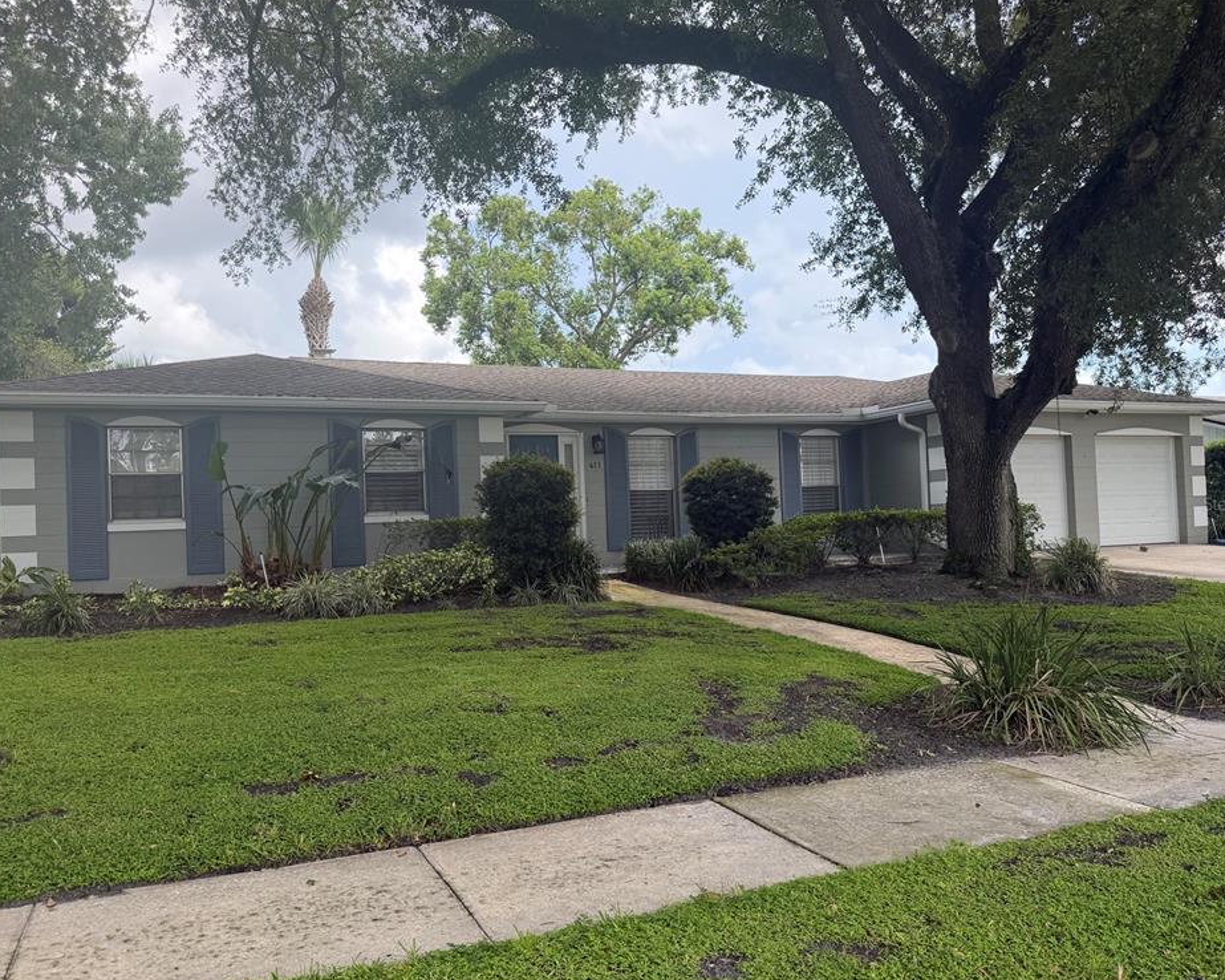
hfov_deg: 66.0
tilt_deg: +1.2
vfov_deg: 54.9
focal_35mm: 26
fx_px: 942
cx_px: 604
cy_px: 503
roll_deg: +2.5
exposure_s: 1/1522
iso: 100
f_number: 1.78
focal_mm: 6.76
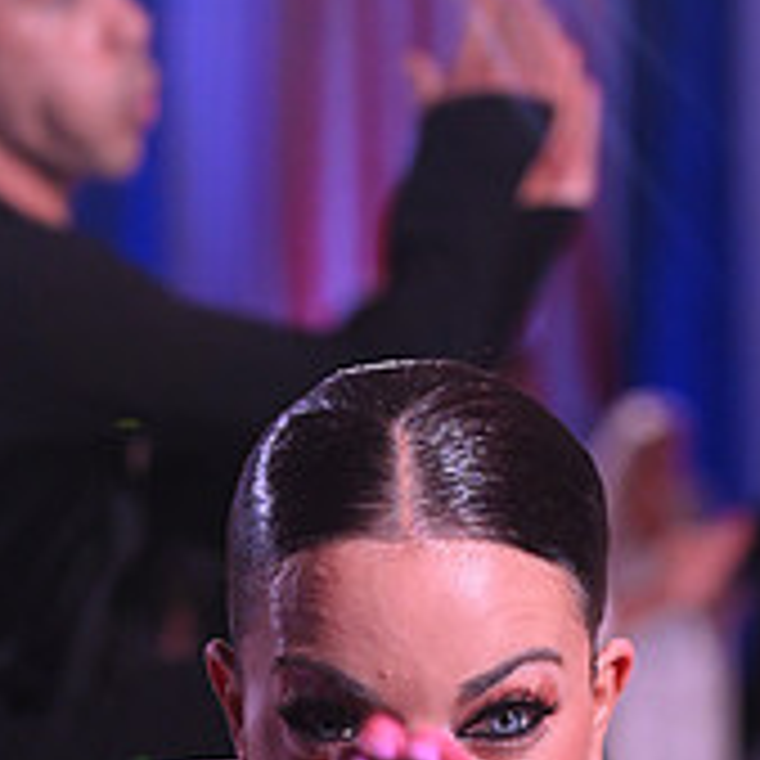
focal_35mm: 297
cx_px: 169
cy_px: 1111
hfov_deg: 5.9
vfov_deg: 5.8
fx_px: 7377
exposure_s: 1/320
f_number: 5
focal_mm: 102
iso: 2500
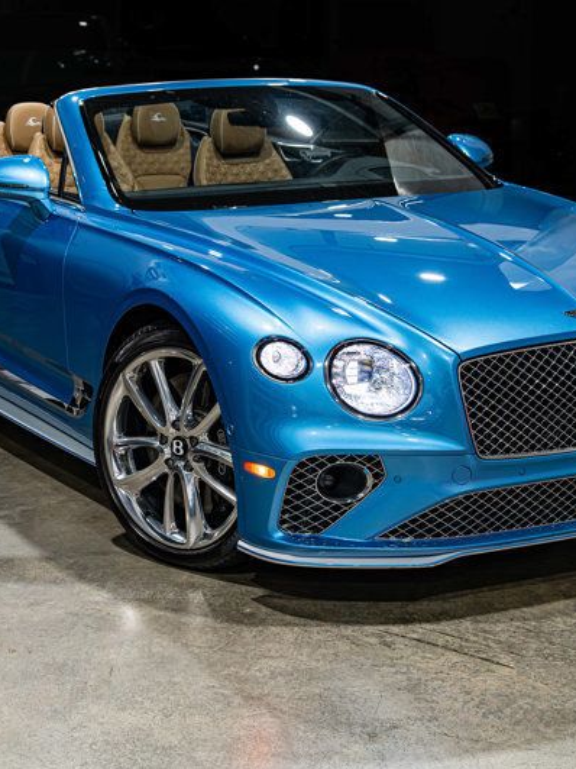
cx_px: 318
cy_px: 296
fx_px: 1687
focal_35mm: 76
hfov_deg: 19.4
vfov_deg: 25.6
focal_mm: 41
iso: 1250
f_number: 3.5
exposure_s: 1/125
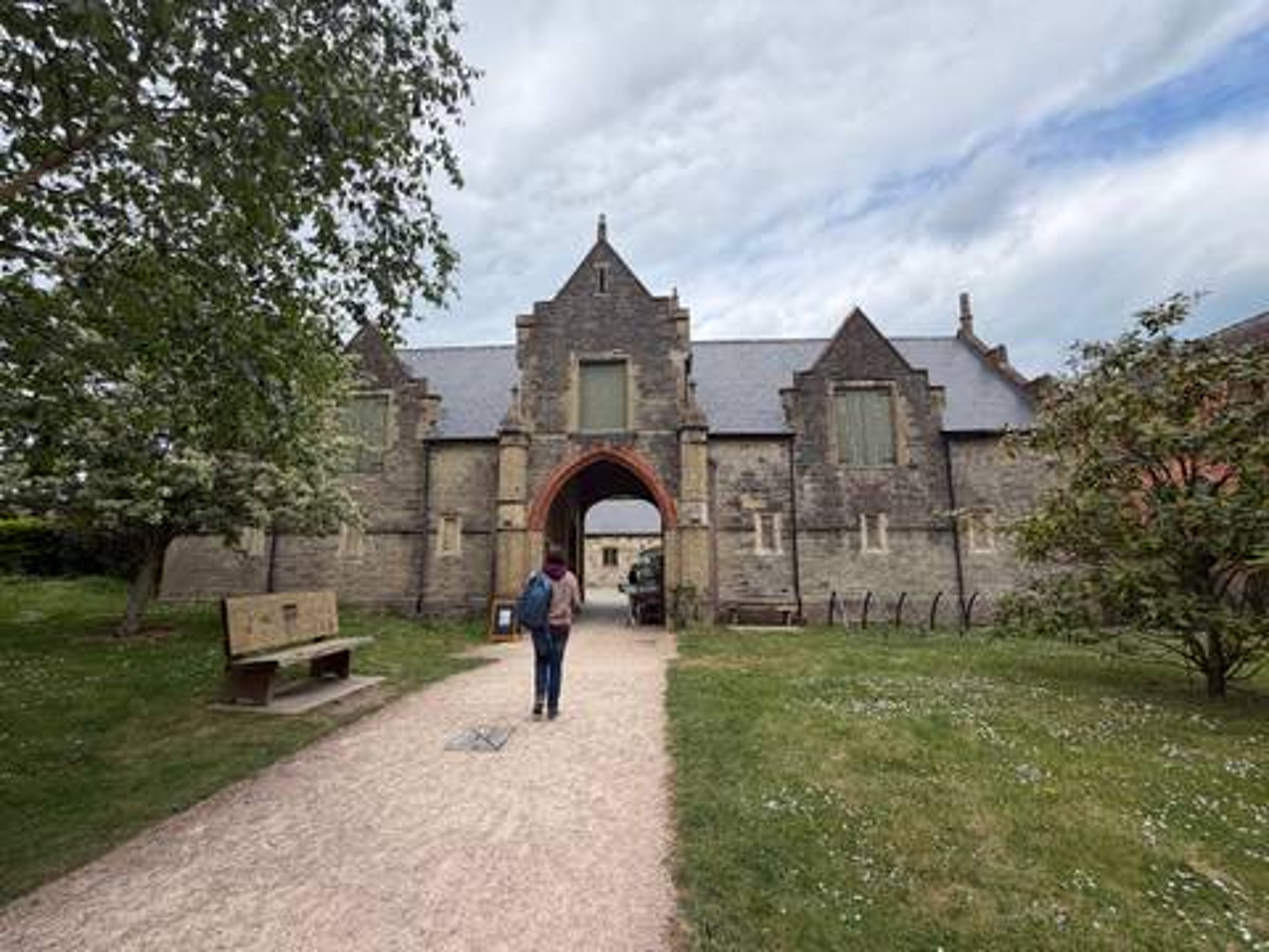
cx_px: 634
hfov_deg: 102.1
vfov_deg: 85.7
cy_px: 476
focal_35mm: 14
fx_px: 513
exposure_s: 1/770
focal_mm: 2.22
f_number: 2.2
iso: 40
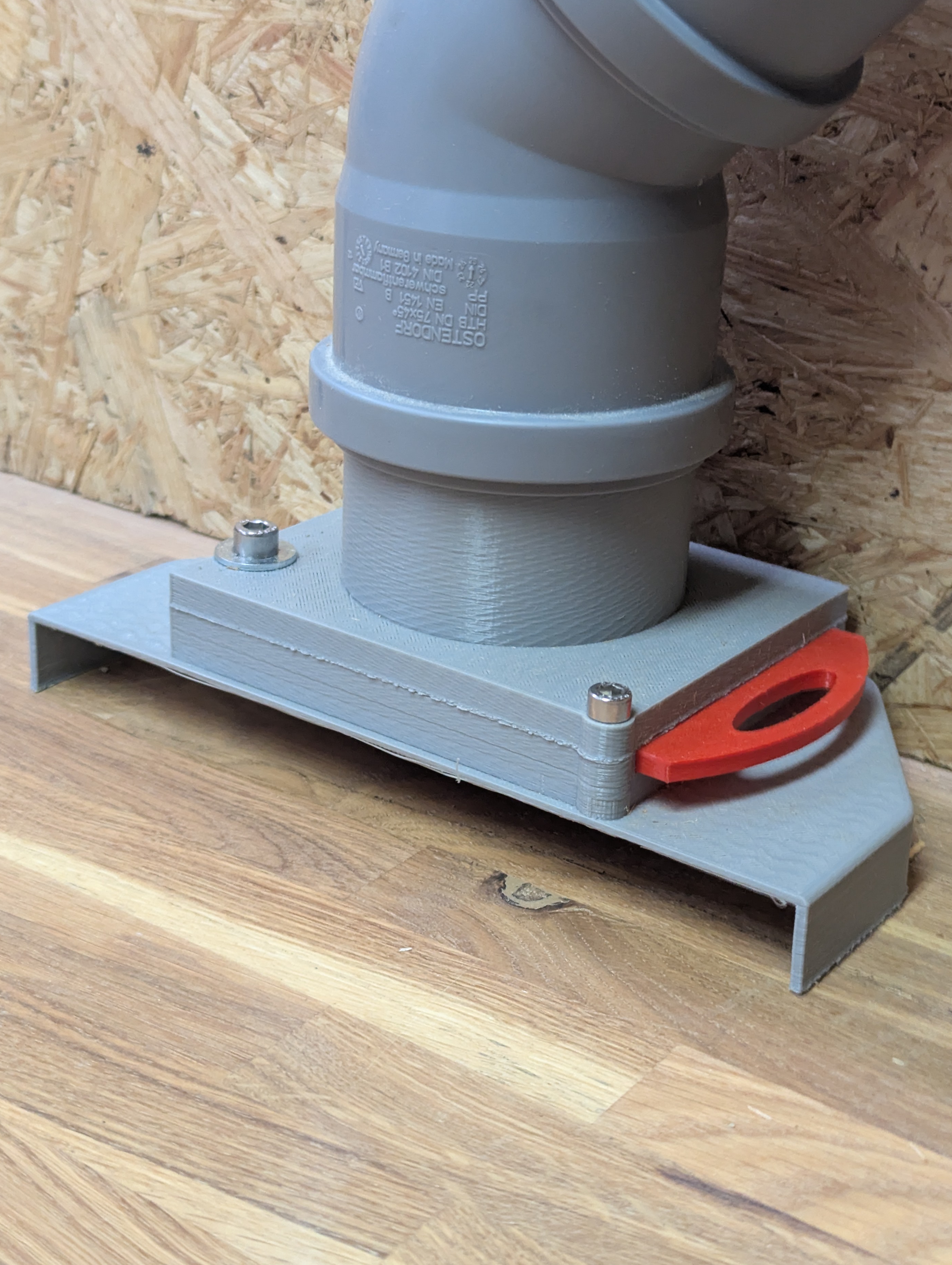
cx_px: 494
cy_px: 658
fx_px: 1939
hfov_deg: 27.6
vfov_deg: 36.1
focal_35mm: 53
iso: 369
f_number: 1.85
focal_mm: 6.81
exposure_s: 1/99.9
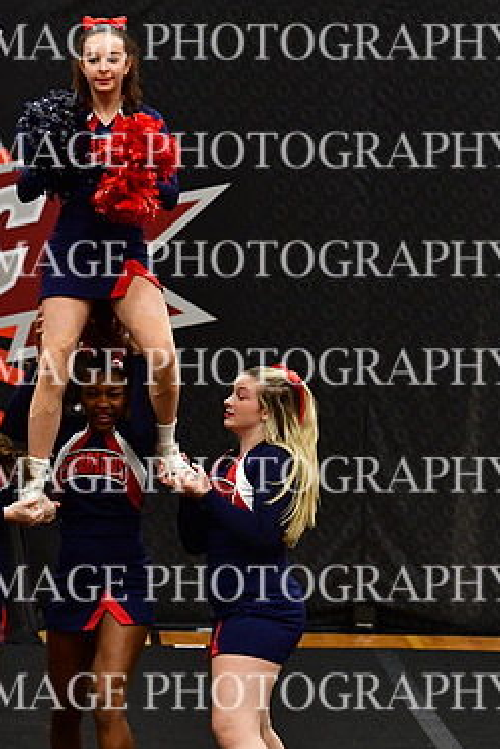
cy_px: 421
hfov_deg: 5.3
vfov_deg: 8.0
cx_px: 130
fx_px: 5354
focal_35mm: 257
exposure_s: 1/500
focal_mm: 110
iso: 4000
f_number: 4
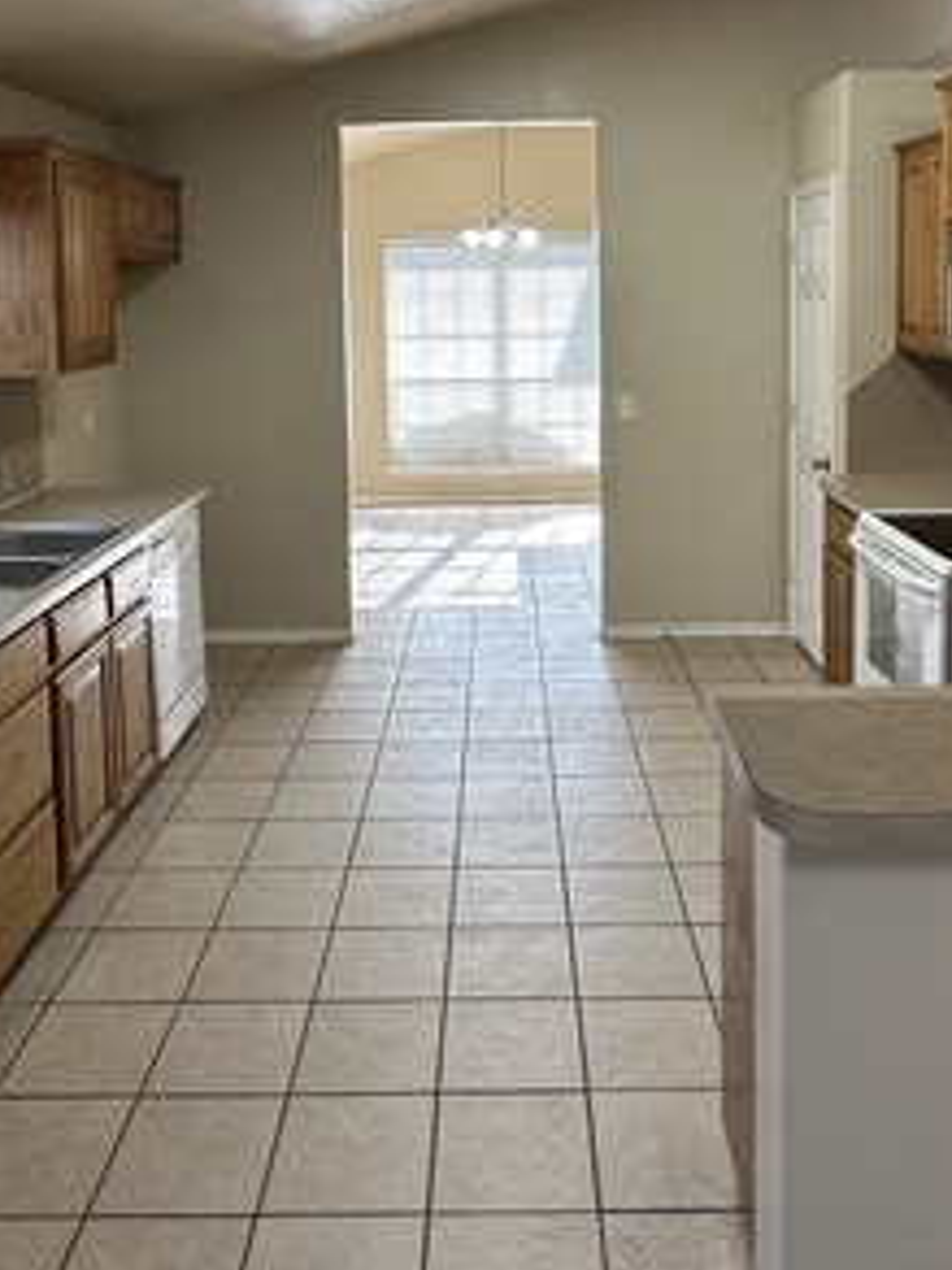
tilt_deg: -3.0
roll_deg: +0.6
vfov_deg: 54.8
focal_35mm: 32
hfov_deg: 44.2
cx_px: 491
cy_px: 359
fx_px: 1173
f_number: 2.2
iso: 100
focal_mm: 2.22
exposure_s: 1/120
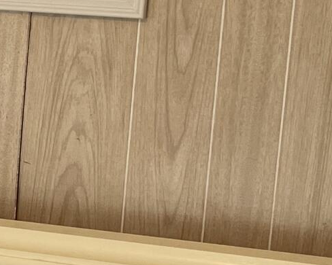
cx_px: -334
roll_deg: -1.0
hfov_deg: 11.6
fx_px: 1473
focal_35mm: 150
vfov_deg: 10.3
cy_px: 221
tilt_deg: -10.5
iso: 125
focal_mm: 5.1
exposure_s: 1/113
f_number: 1.6
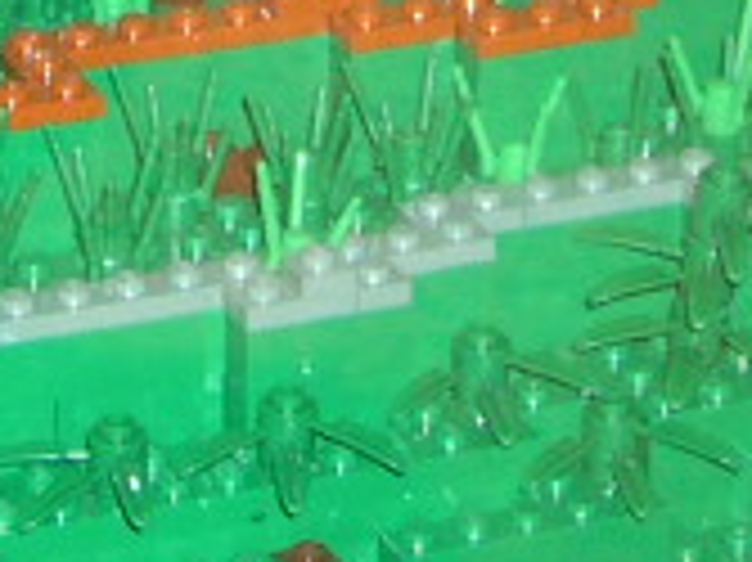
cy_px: -1102
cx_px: -252
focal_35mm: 258
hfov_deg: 7.6
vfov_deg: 5.4
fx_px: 5601
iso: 100
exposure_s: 1/60
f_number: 2.9
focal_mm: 9
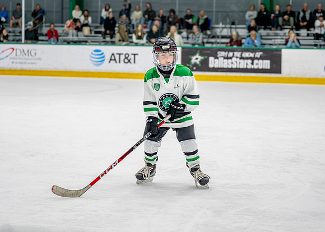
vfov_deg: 15.6
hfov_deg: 21.7
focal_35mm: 92
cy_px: 94
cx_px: 153
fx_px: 848
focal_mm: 70
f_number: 2.8
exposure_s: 1/1250
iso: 1000
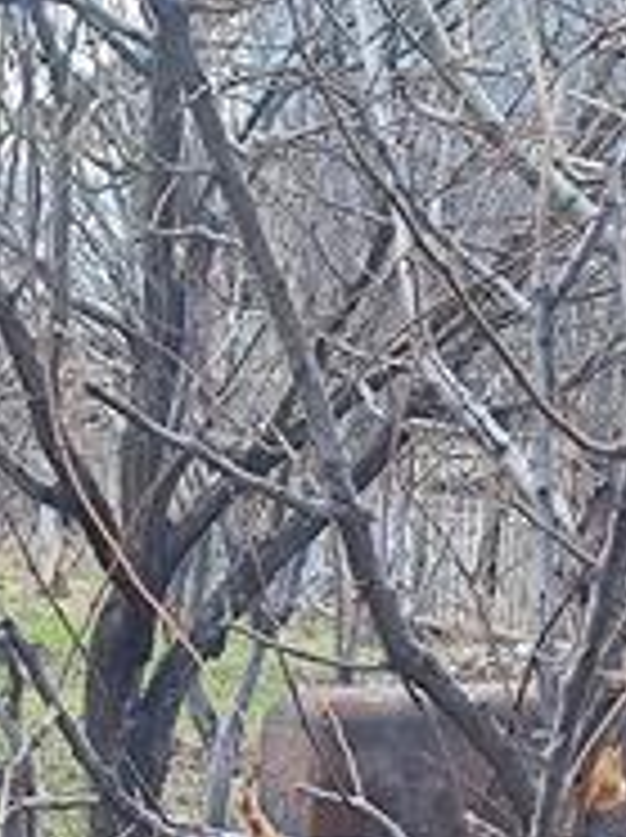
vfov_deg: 16.2
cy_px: 1652
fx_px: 2296
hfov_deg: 15.2
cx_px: -41
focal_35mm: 95
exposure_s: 1/177
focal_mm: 7.01
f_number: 1.69
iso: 50
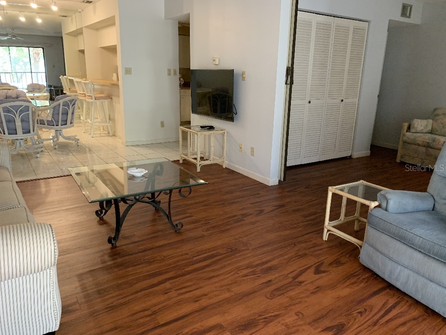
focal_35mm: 26
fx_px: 335
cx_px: 223
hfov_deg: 67.3
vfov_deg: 53.1
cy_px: 168
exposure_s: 1/60
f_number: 1.8
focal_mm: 4.25
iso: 400
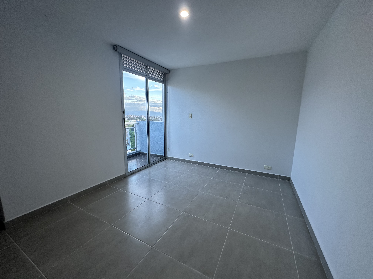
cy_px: 140
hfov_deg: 102.1
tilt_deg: -9.2
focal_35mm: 14
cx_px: 186
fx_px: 151
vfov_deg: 85.7
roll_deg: -0.5
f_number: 2.2
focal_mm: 2.22
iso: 160
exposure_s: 1/120
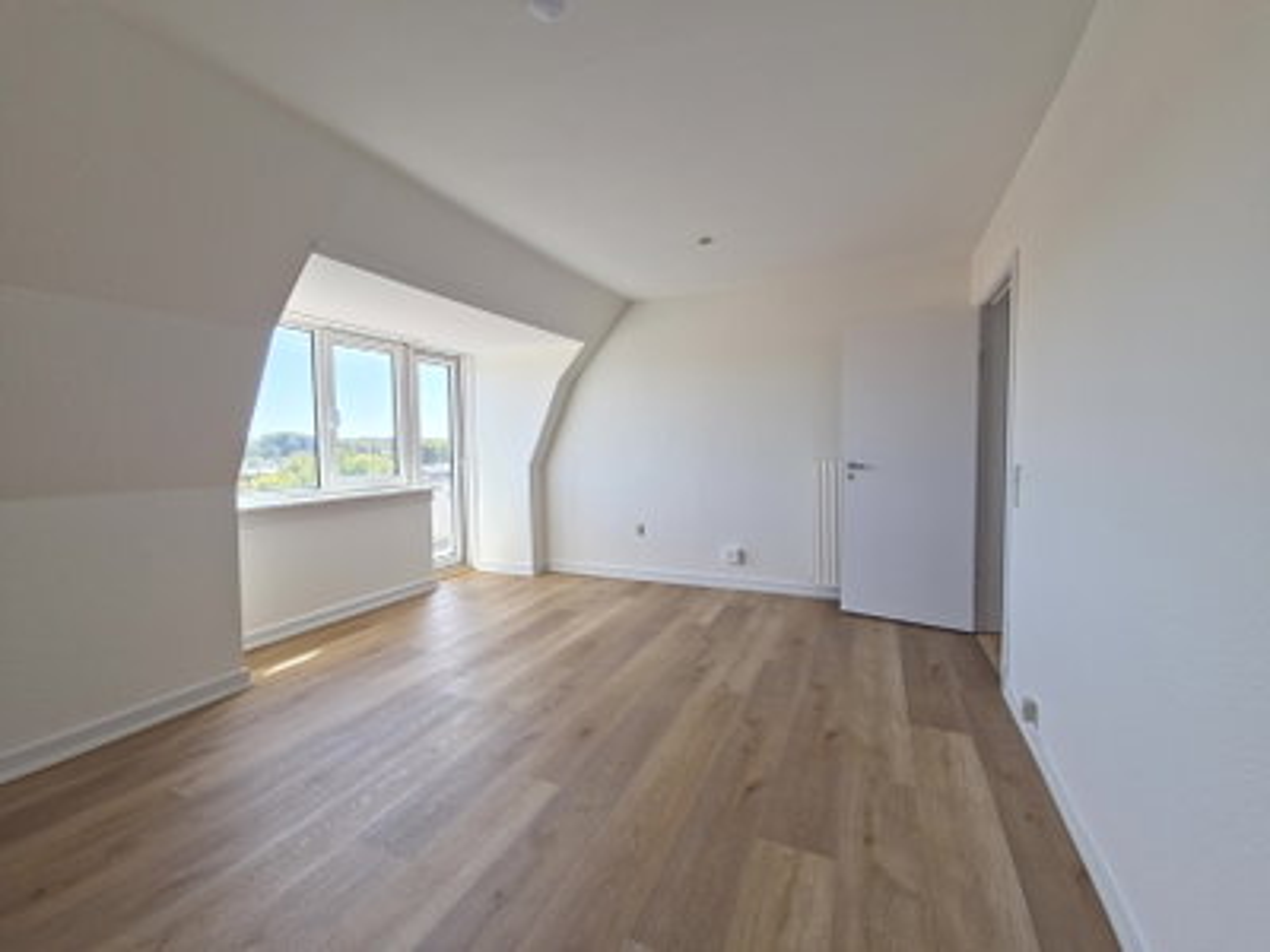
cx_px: 635
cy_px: 476
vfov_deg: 89.9
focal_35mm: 13
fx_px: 477
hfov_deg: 106.2
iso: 50
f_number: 2.2
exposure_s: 1/128
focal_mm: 2.2
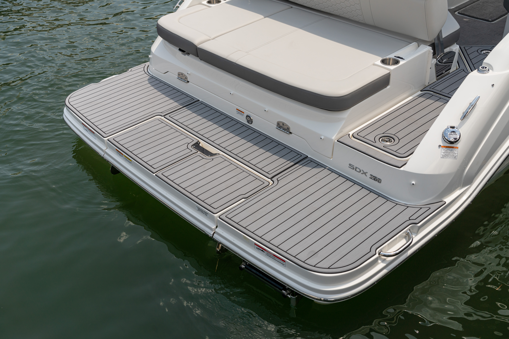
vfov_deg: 34.2
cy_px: 170
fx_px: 551
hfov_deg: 49.6
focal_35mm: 39
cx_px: 254
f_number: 8
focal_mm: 39
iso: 200
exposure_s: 1/800
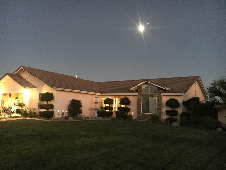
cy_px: 85
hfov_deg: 61.7
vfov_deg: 48.2
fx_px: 189
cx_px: 113
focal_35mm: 29
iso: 1250
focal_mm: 4.15
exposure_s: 1/15
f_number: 2.2
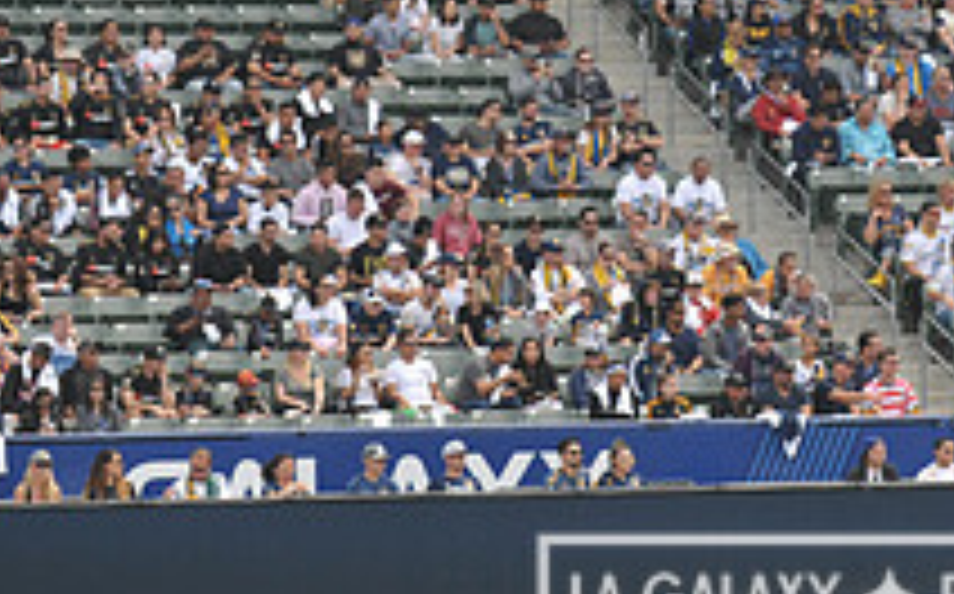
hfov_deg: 5.6
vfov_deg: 3.5
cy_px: -81
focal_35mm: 377
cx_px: 855
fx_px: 9791
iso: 320
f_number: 3.5
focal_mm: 135
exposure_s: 1/2500
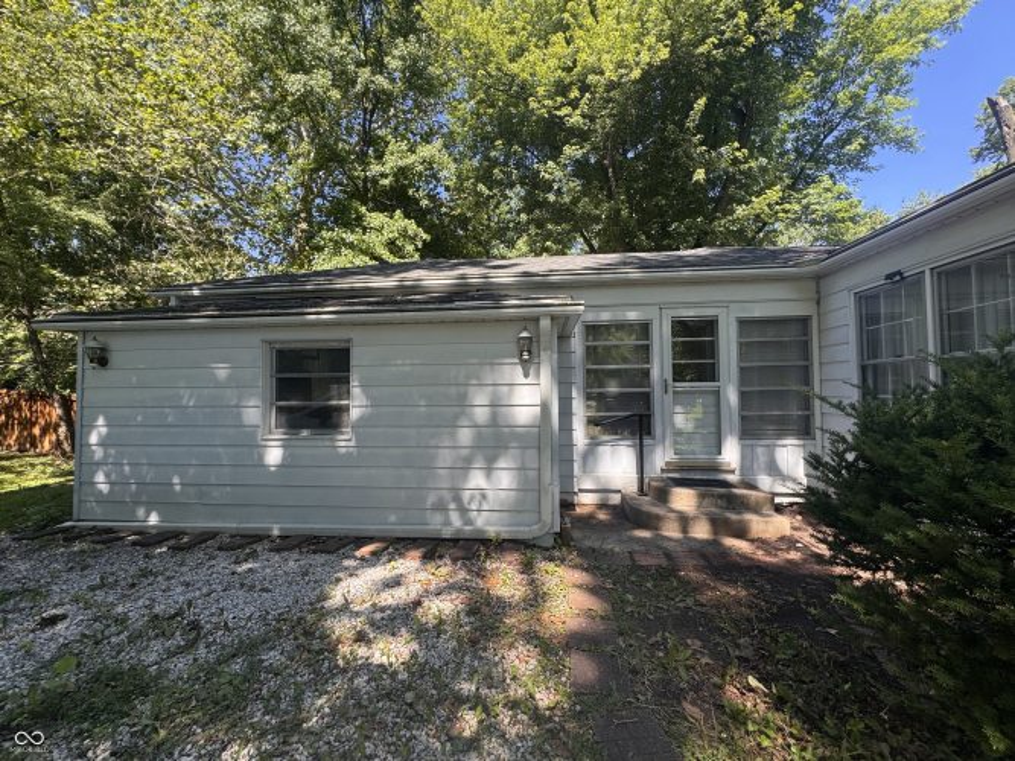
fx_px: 410
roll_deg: +0.2
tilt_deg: +1.5
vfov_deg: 85.7
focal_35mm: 14
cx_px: 508
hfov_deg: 102.1
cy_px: 380
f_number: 2.2
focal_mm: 2.22
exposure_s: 1/383
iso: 40
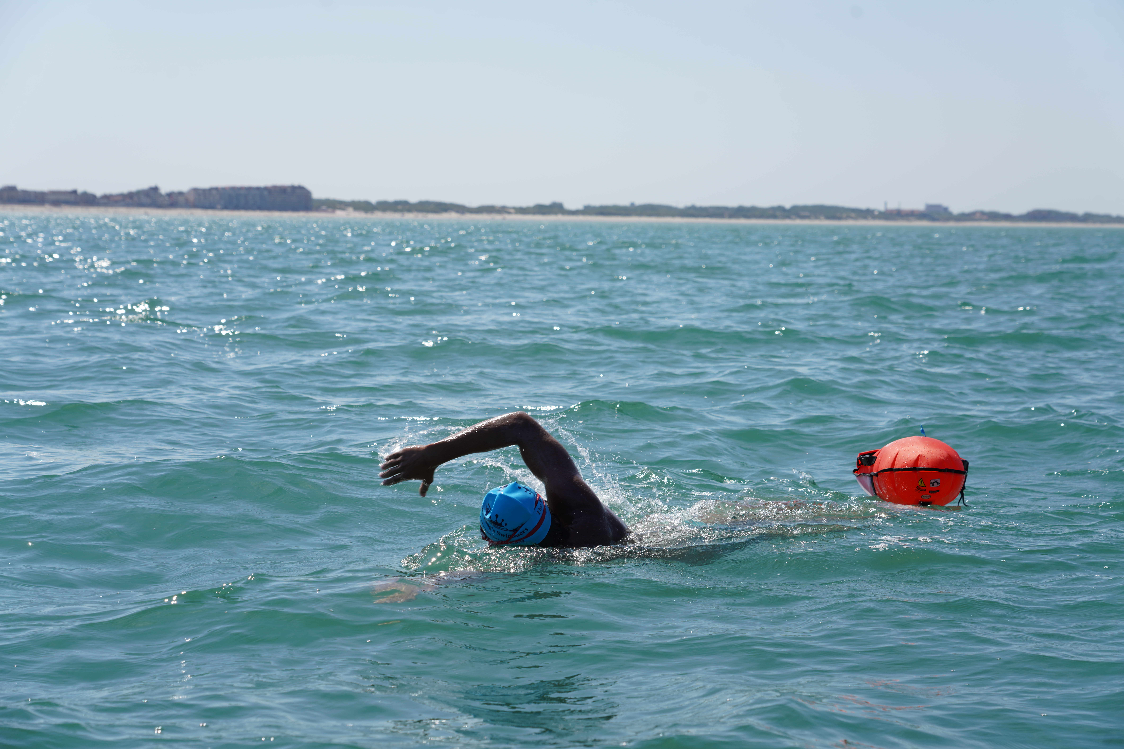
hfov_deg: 24.2
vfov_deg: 16.3
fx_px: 2622
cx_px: 562
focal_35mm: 84
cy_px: 374
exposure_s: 1/500
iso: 100
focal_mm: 84
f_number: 6.7
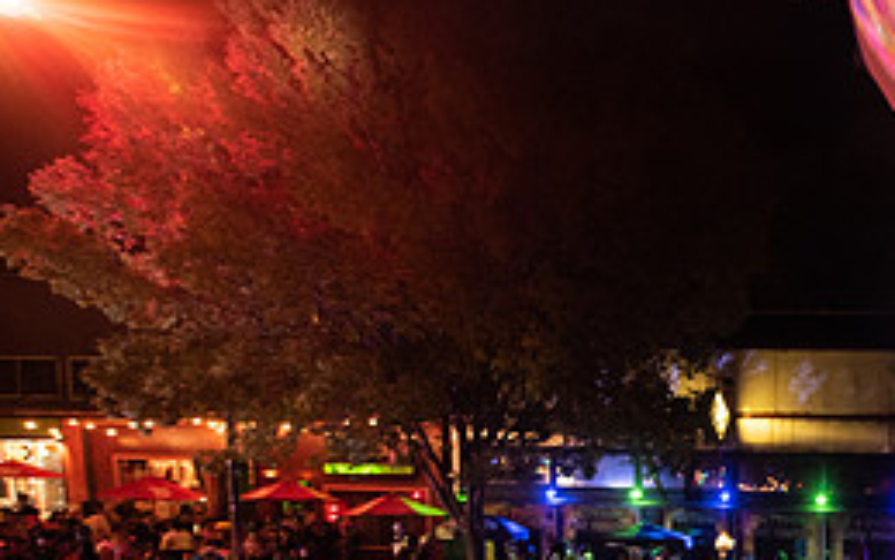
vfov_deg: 34.7
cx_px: 961
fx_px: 781
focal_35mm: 32
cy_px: 596
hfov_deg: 46.1
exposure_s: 1/30
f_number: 3.5
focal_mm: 14
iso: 2000
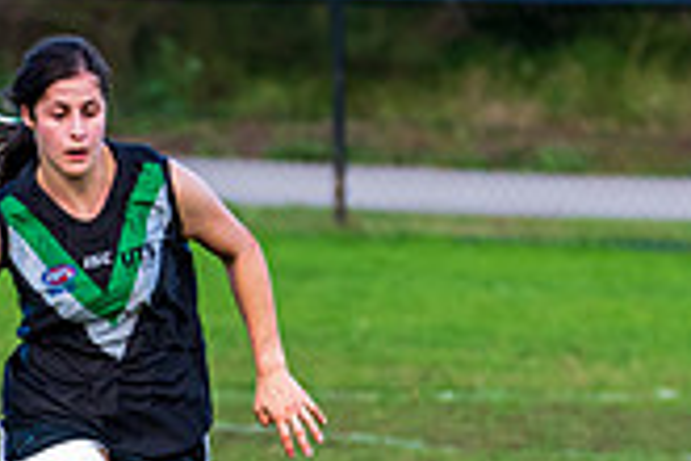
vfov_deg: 1.1
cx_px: 134
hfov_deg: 1.7
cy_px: 619
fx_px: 23799
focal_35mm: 1240
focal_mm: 300
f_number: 8
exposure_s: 1/400
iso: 800
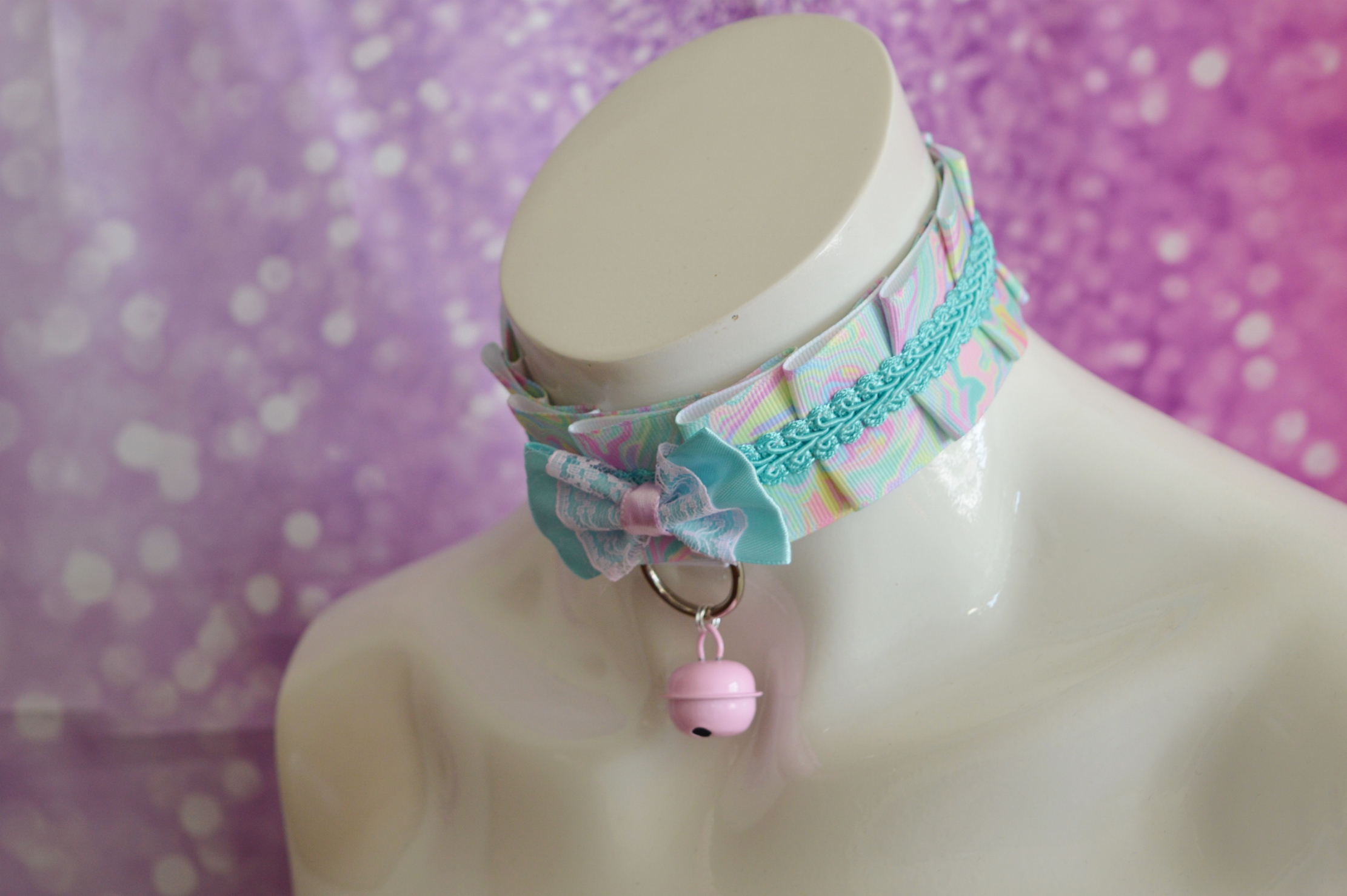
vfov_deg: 18.9
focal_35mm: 72
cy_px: 448
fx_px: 2691
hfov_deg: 28.1
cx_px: 674
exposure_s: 1/60
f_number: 5.3
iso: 400
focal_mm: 48
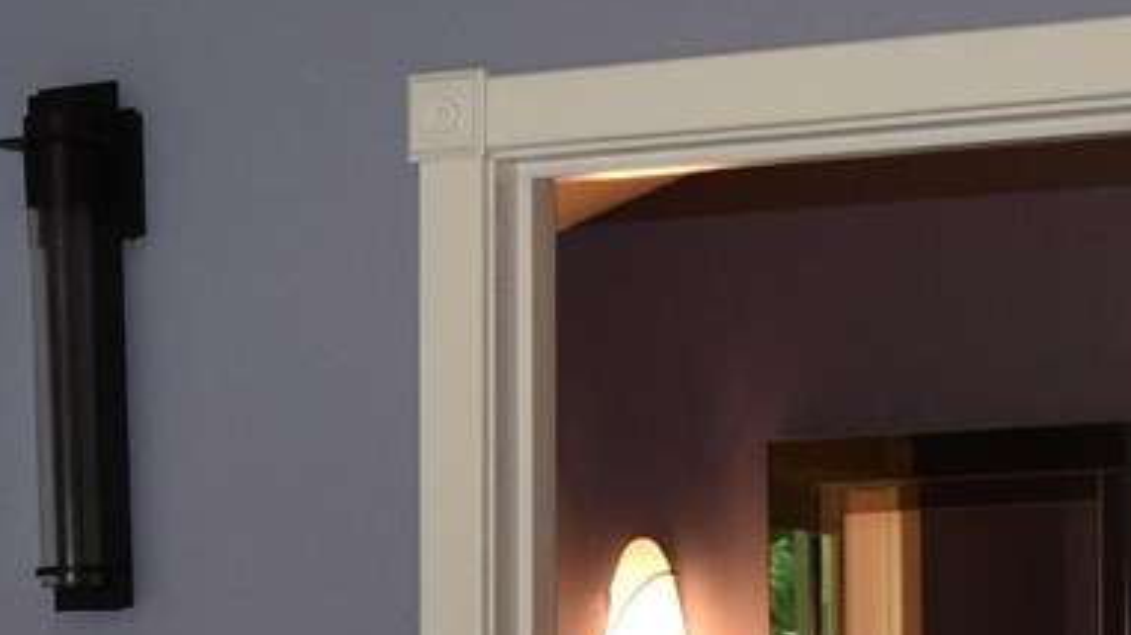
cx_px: 134
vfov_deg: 7.6
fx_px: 4557
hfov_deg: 14.0
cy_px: 1325
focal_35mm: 152
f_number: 5.6
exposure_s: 1/100
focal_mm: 18
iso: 800
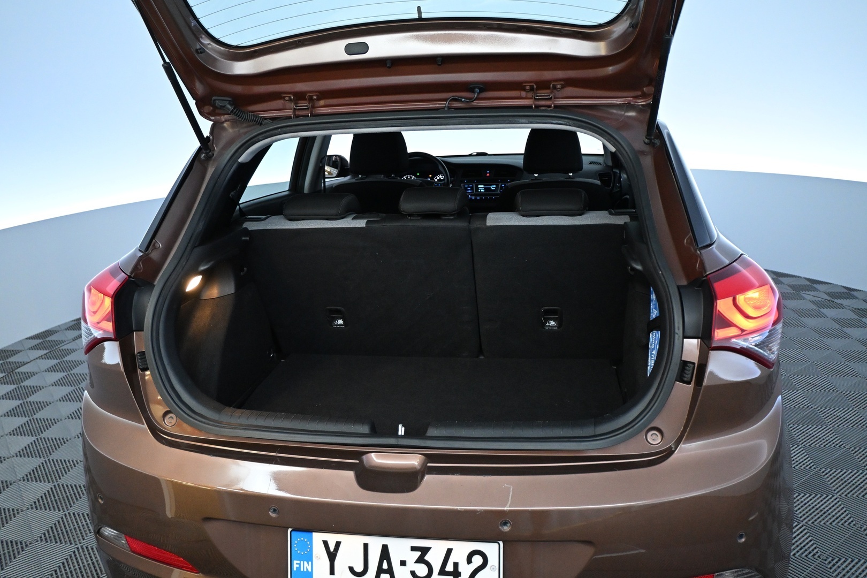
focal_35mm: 29
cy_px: 289
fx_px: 704
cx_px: 434
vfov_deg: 44.6
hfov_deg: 63.2
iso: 3200
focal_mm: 19.5
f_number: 3.8
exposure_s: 1/125
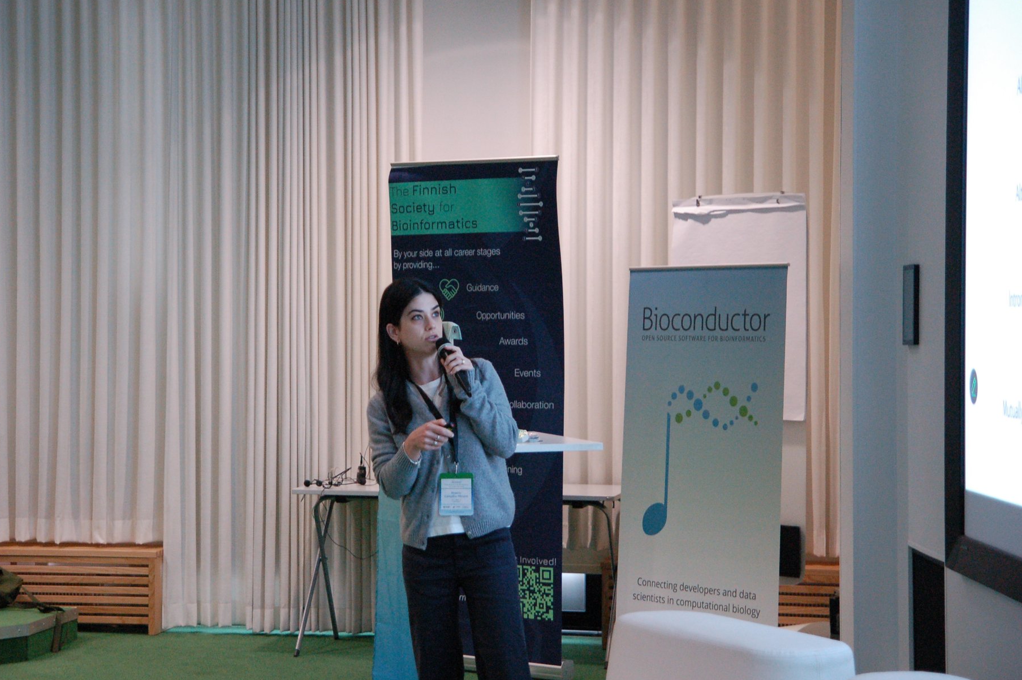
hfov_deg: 24.5
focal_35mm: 83
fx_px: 2354
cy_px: 337
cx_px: 458
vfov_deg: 16.4
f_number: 3.5
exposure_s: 1/125
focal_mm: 50
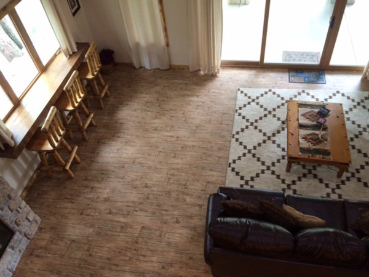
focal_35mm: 29
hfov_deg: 61.7
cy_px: 138
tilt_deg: -47.0
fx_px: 309
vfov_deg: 48.2
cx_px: 184
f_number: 2.2
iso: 100
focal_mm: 4.15
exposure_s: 1/30
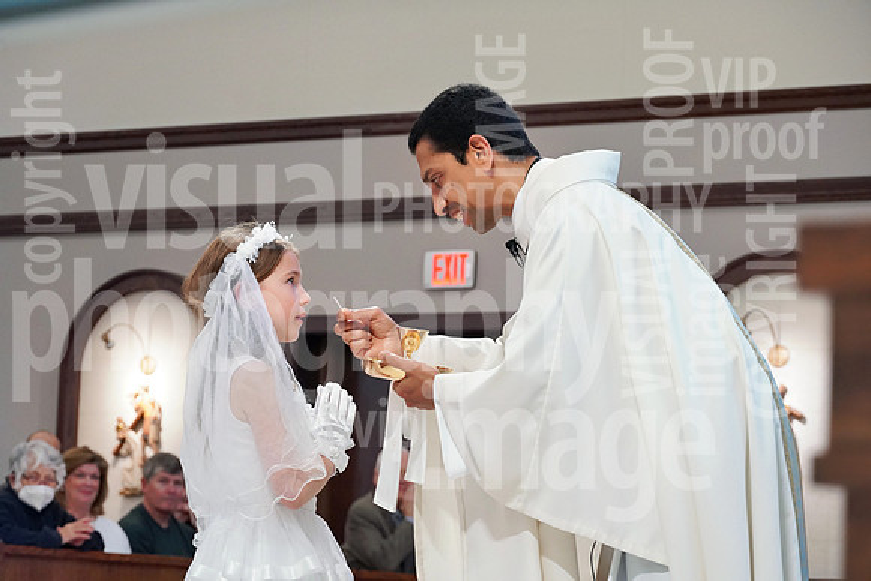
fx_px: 3122
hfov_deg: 15.9
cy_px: 290
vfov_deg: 10.6
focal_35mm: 129
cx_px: 436
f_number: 5.6
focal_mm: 86
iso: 2000
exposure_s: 1/100
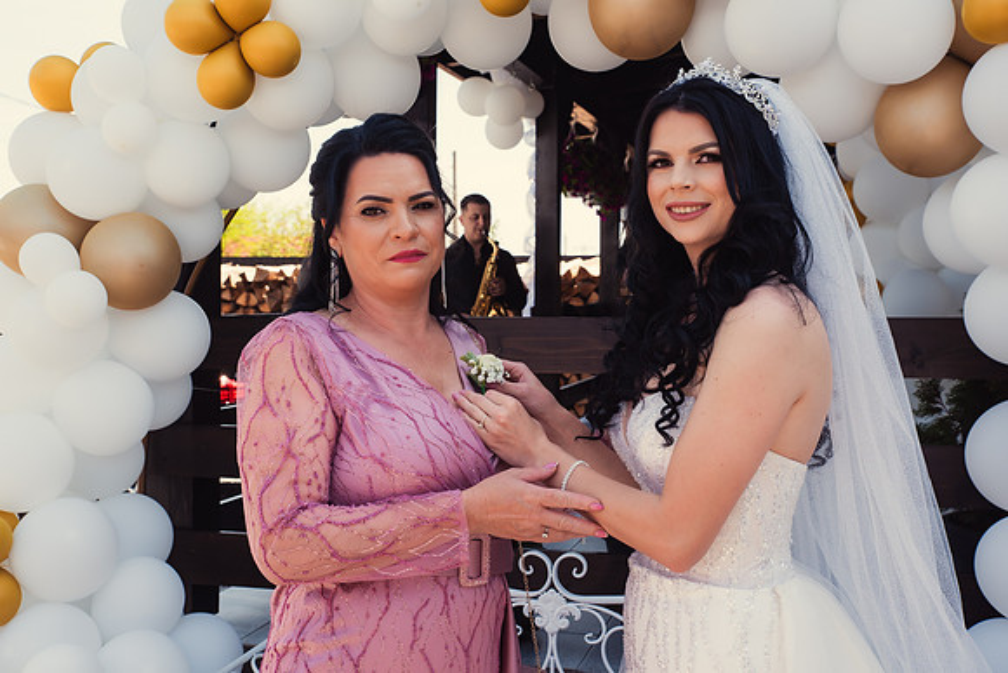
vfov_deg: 29.9
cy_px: 336
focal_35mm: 45
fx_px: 1260
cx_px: 504
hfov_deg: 43.6
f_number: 7.1
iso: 200
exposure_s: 1/200
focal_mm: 45
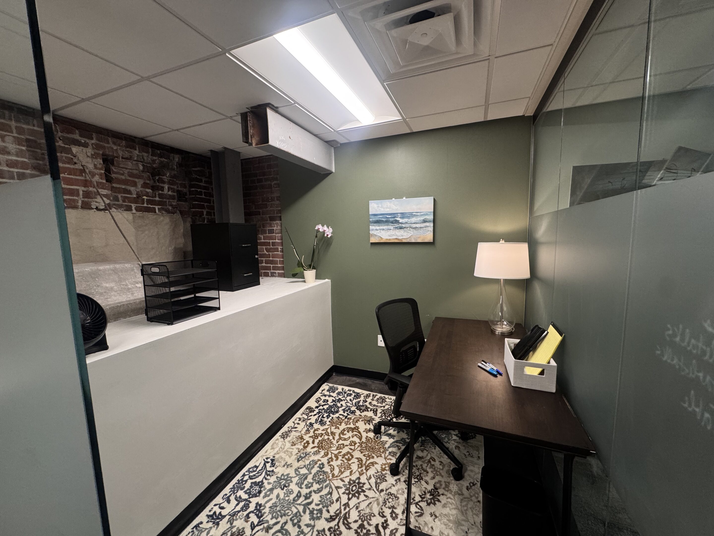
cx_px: 357
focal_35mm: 14
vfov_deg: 85.7
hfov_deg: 102.1
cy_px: 268
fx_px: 289
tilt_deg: -6.6
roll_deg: +1.7
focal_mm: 2.22
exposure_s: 1/120
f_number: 2.2
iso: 200
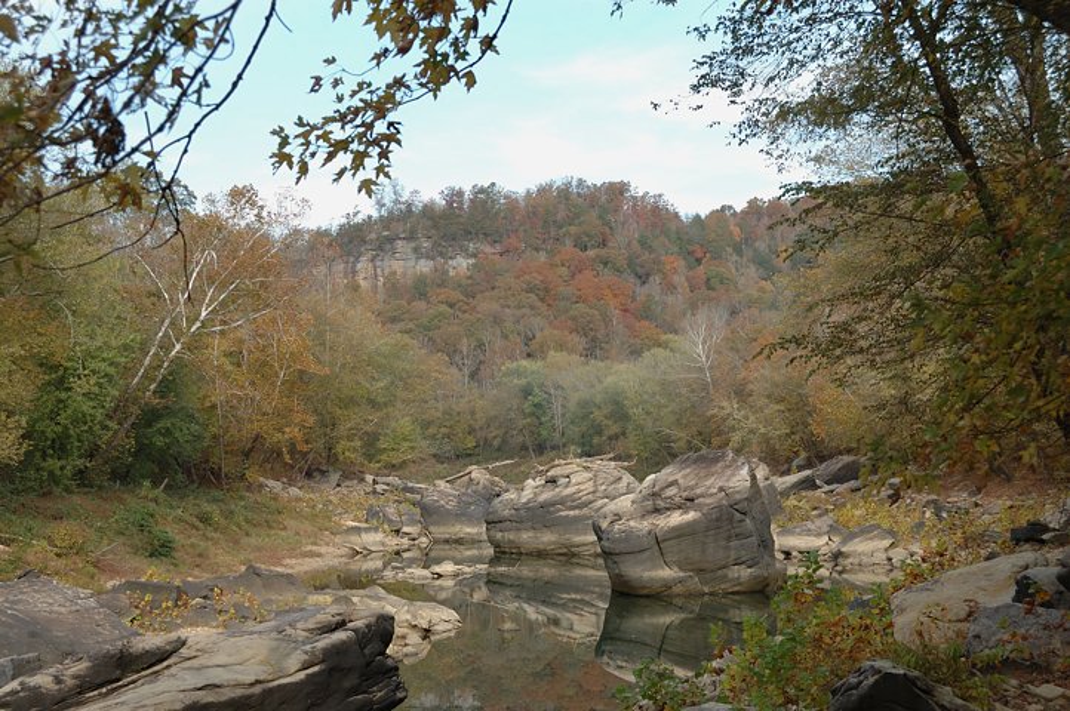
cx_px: 535
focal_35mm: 57
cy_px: 356
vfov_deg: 23.7
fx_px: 1693
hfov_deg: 35.1
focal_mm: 38
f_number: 7.1
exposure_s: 1/200
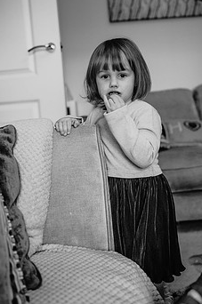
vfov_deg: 42.7
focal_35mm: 46
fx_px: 388
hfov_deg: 29.1
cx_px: 109
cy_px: 132
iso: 400
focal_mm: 35
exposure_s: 1/160
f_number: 2.2
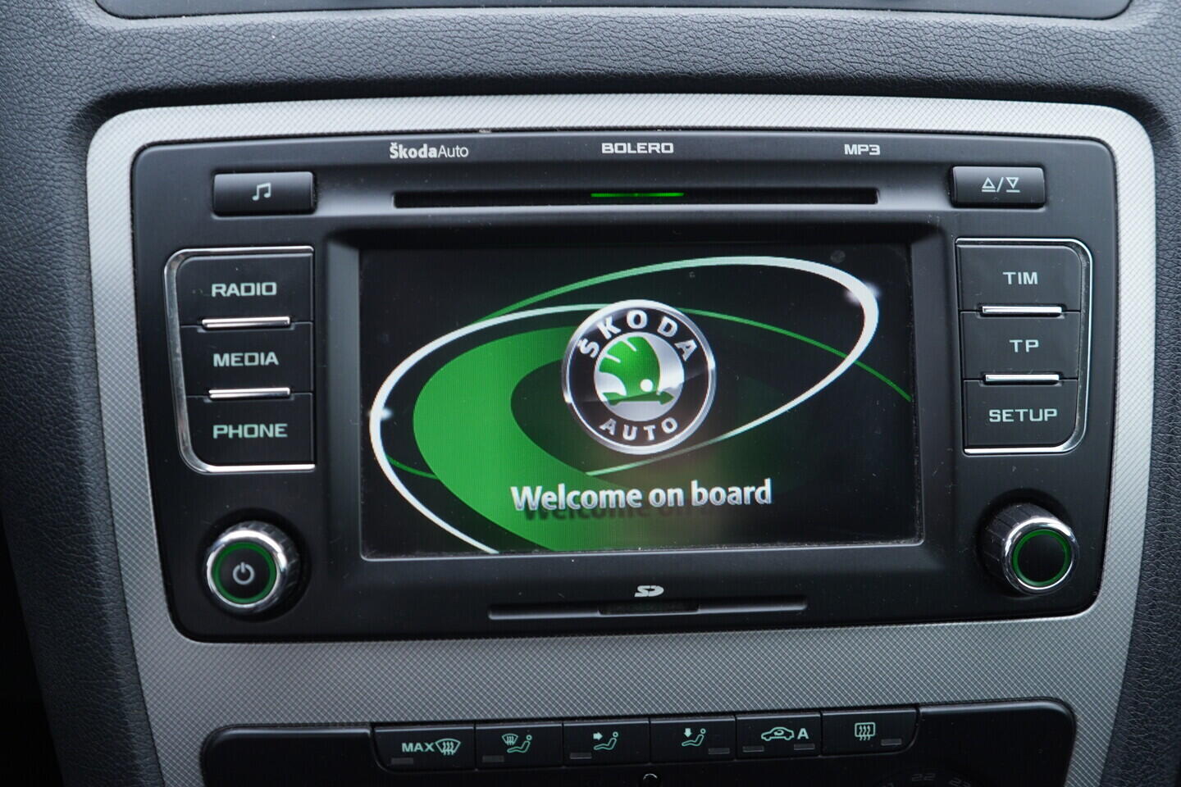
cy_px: 394
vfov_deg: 36.9
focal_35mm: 36
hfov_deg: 53.1
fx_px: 1181
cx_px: 590
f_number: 2.8
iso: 320
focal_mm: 24
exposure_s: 1/40
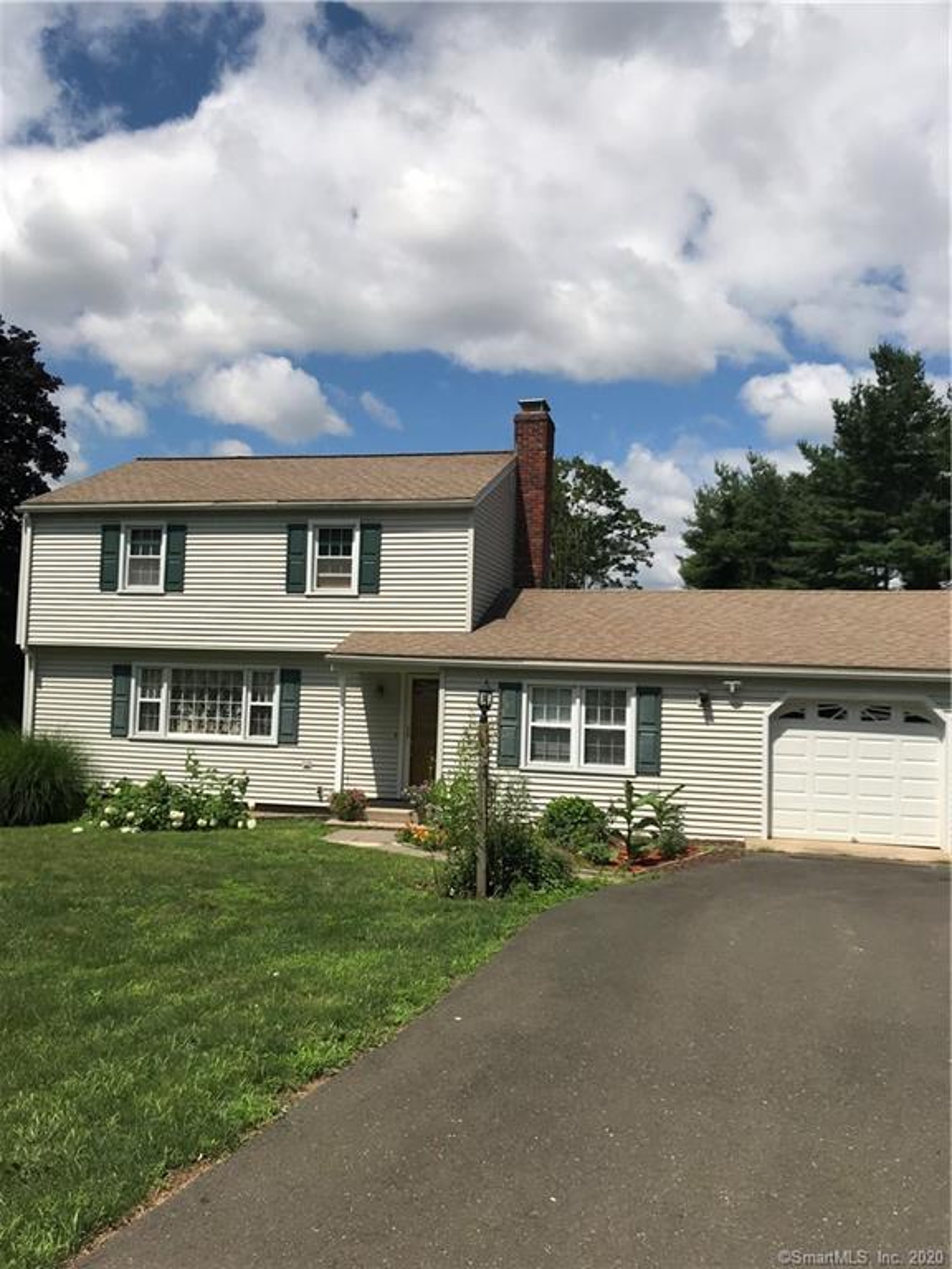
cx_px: 476
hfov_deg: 49.7
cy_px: 634
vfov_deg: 63.4
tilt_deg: +1.3
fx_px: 1027
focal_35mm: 28
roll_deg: -0.9
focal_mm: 3.99
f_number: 1.8
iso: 20
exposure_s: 1/5051
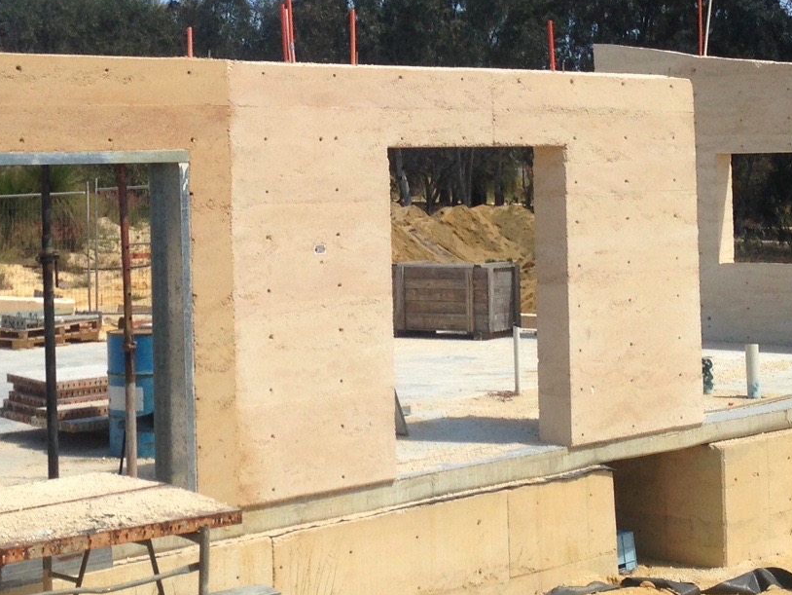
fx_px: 1900
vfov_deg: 17.7
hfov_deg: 23.4
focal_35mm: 83
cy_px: 129
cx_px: 266
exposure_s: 1/1869
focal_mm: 4.12
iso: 50
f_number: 2.4
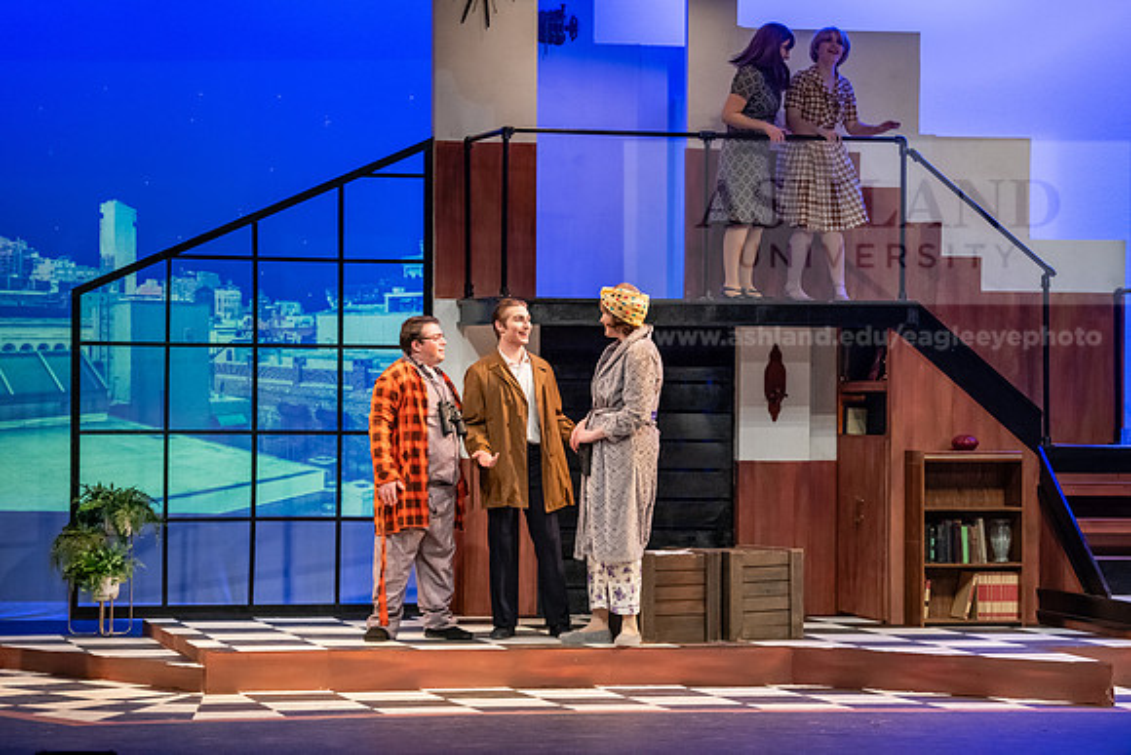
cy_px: 378
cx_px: 566
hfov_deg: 18.3
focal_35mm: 112
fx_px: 3519
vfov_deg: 12.2
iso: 4000
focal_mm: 112
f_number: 3.2
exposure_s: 1/200
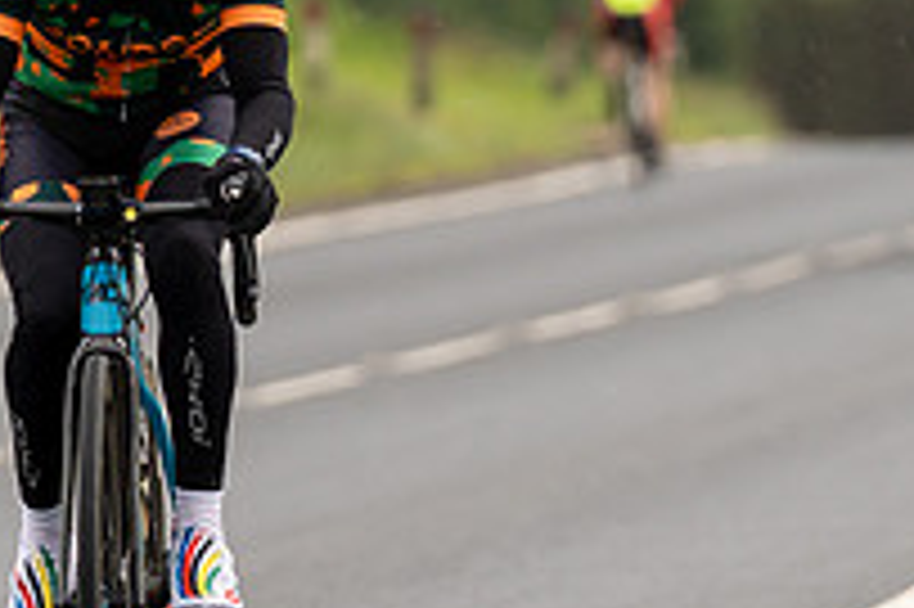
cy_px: -47
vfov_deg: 1.1
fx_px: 30720
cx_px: 91
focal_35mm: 1211
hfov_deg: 1.7
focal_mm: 200
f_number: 3.5
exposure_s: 1/1000
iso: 200
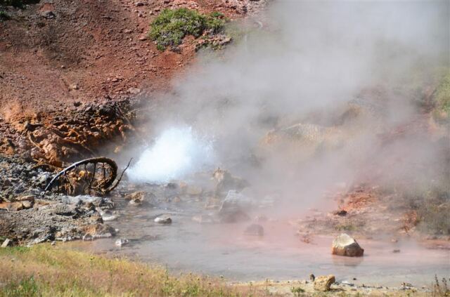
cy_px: 148
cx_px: 225
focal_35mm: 158
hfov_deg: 13.1
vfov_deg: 8.7
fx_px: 1963
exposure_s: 1/1000
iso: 200
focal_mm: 105
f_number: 8
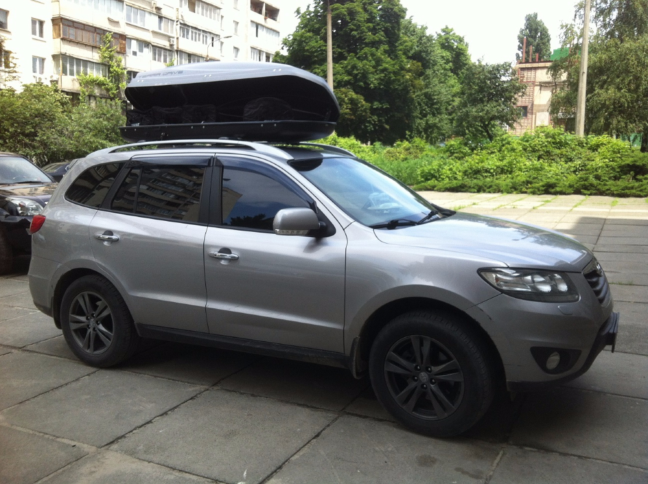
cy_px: 242
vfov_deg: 40.6
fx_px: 654
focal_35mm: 35
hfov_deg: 52.7
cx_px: 324
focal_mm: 3.85
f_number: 2.8
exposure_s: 1/487
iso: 80
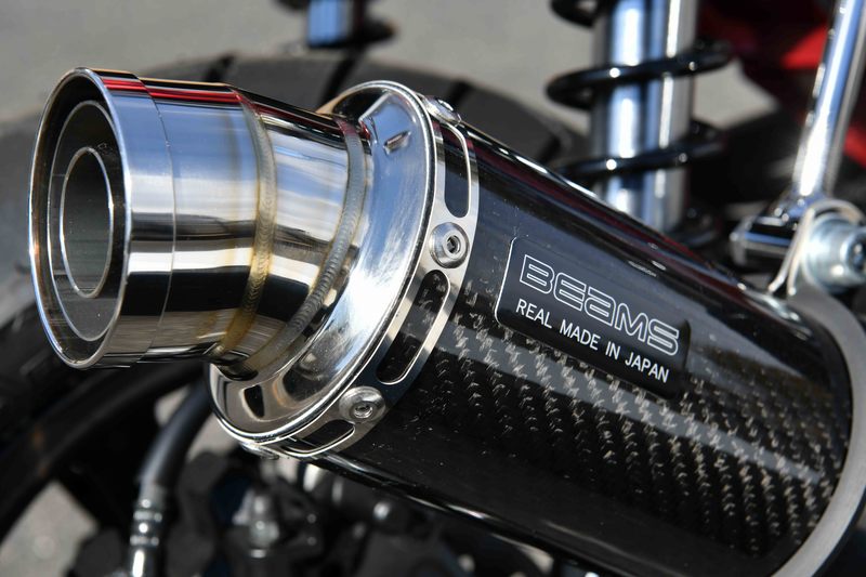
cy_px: 288
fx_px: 1683
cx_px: 433
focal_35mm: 70
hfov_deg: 28.8
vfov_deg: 19.4
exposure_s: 1/500
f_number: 11
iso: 400
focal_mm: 70
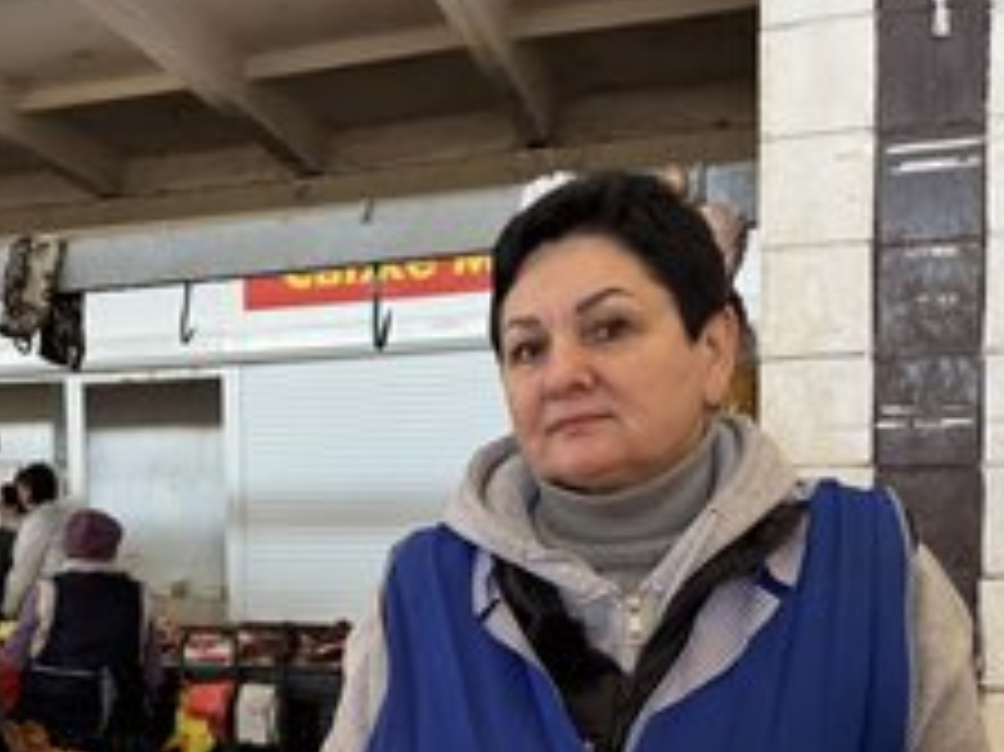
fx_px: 1246
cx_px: 288
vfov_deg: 32.6
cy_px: 608
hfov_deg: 42.9
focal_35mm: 43
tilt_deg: -4.5
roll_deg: +0.7
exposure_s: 1/100
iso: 160
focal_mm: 6.76
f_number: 1.78
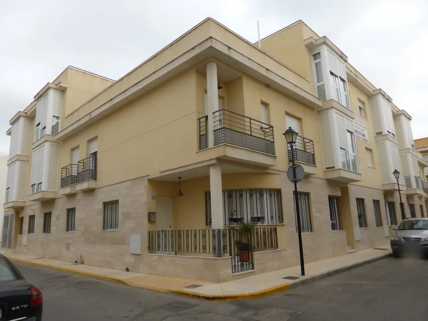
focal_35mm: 25
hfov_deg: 69.4
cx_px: 214
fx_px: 309
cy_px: 160
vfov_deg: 54.9
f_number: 3.3
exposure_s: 1/500
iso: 100
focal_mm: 4.3
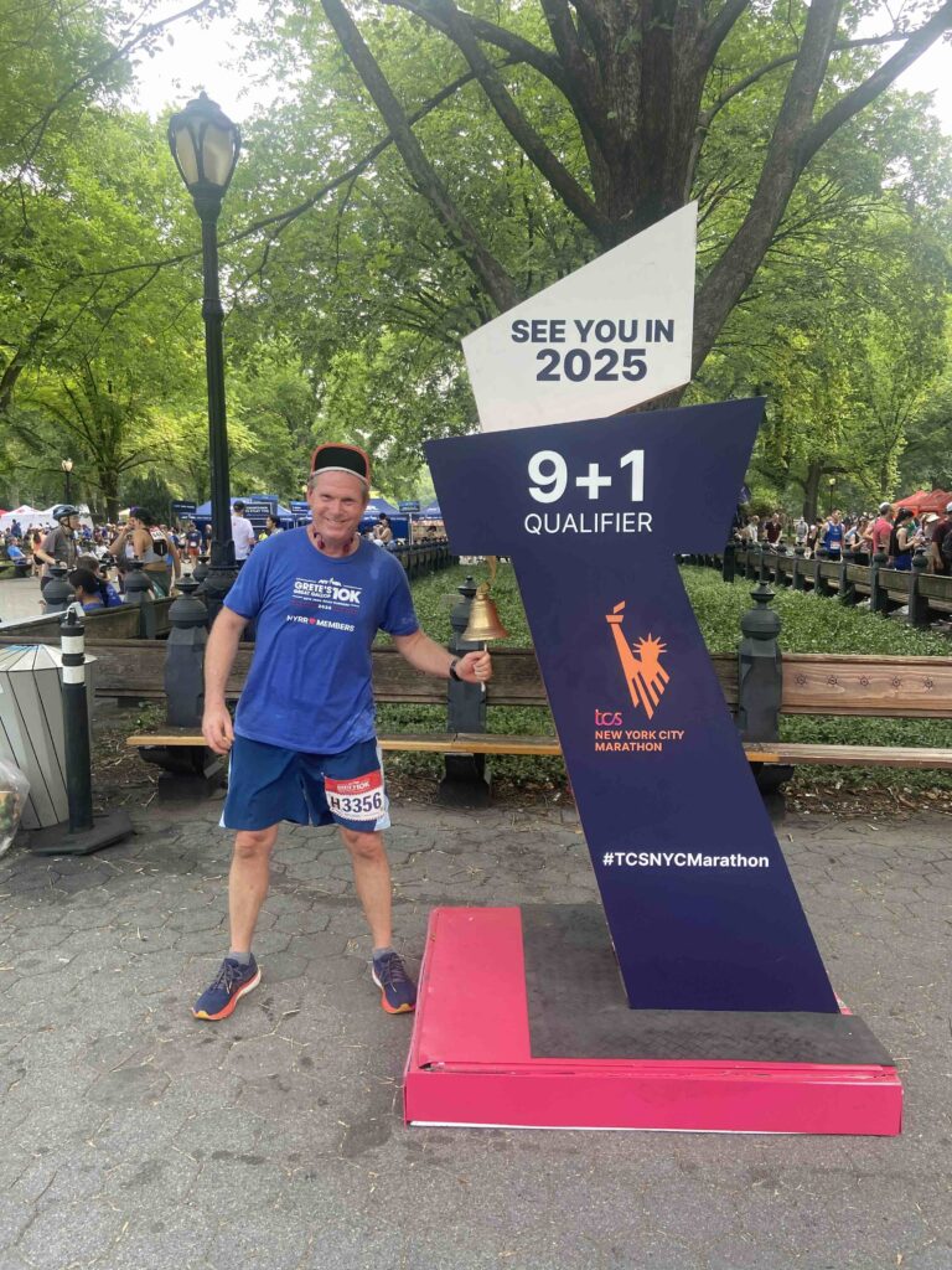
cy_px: 635
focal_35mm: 26
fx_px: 953
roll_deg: -0.2
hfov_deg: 53.1
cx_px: 476
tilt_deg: -4.7
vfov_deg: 67.3
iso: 50
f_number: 1.8
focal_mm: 4.25
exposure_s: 1/121
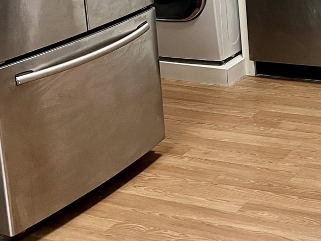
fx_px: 779
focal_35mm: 84
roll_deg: +2.8
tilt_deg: -13.7
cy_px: -13
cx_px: 345
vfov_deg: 17.1
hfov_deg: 22.1
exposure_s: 1/60
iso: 320
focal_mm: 5.1
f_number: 1.6
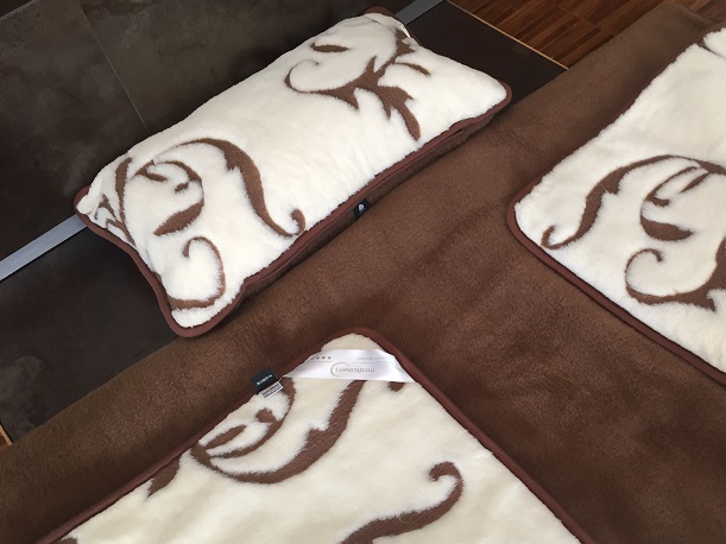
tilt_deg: -56.1
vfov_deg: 37.5
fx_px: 797
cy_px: 331
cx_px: 456
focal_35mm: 38
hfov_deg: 48.5
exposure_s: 1/33
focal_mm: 4.15
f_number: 2.2
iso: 50
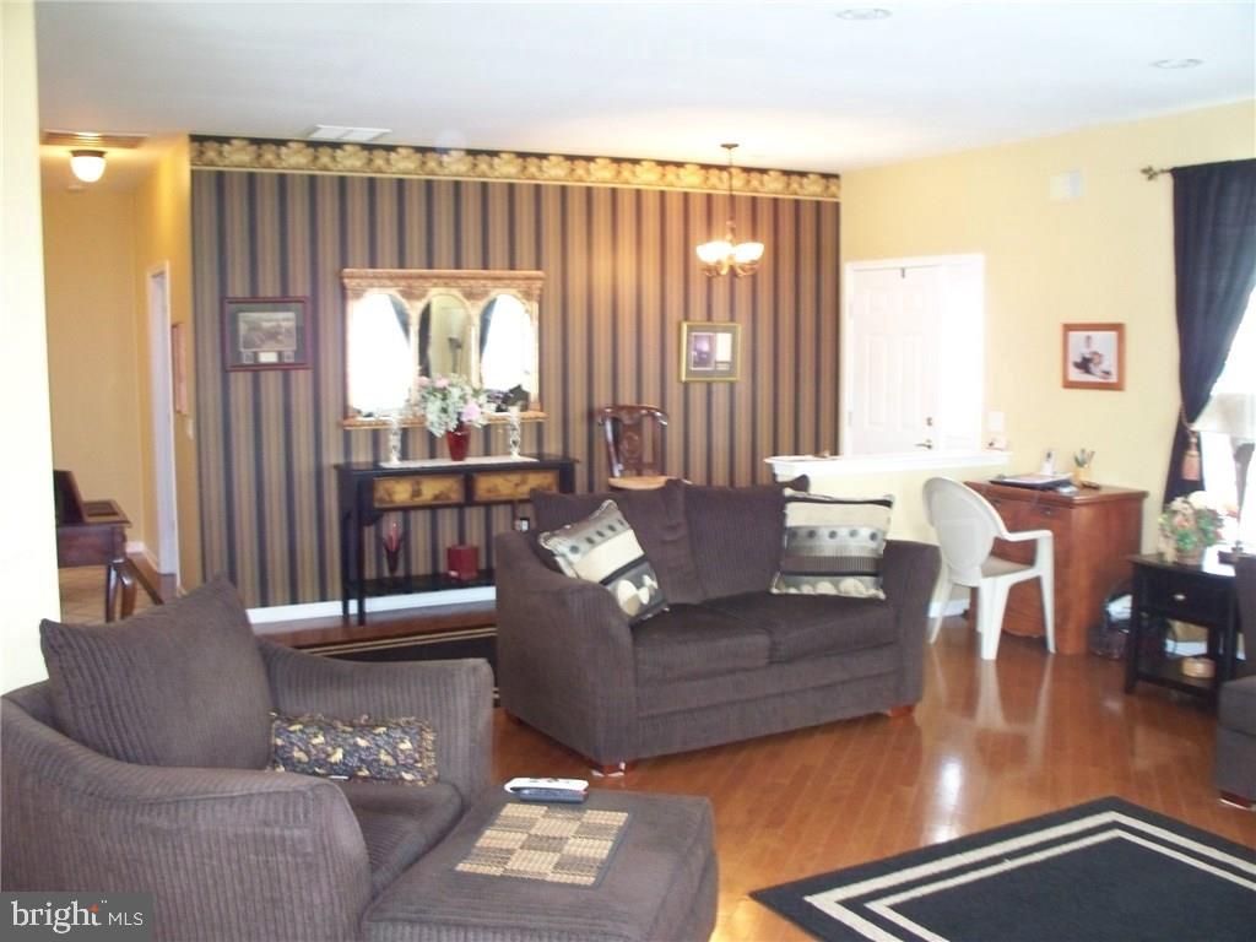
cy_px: 471
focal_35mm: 36
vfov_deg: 39.7
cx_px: 628
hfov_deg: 51.4
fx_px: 1306
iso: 400
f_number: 2.8
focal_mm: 7.54
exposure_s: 1/30
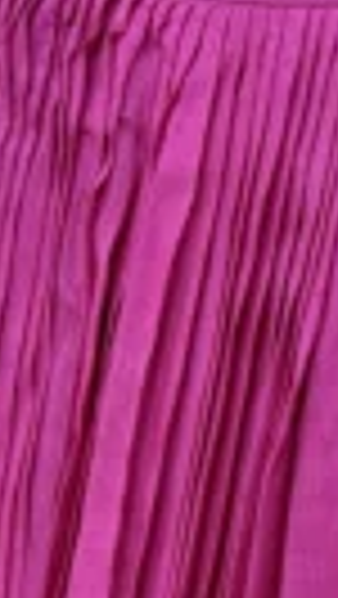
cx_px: 883
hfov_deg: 6.7
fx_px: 2703
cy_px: 1070
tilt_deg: -4.0
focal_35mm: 170
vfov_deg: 11.7
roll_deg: -7.4
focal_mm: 6
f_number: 1.6
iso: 125
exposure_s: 1/100
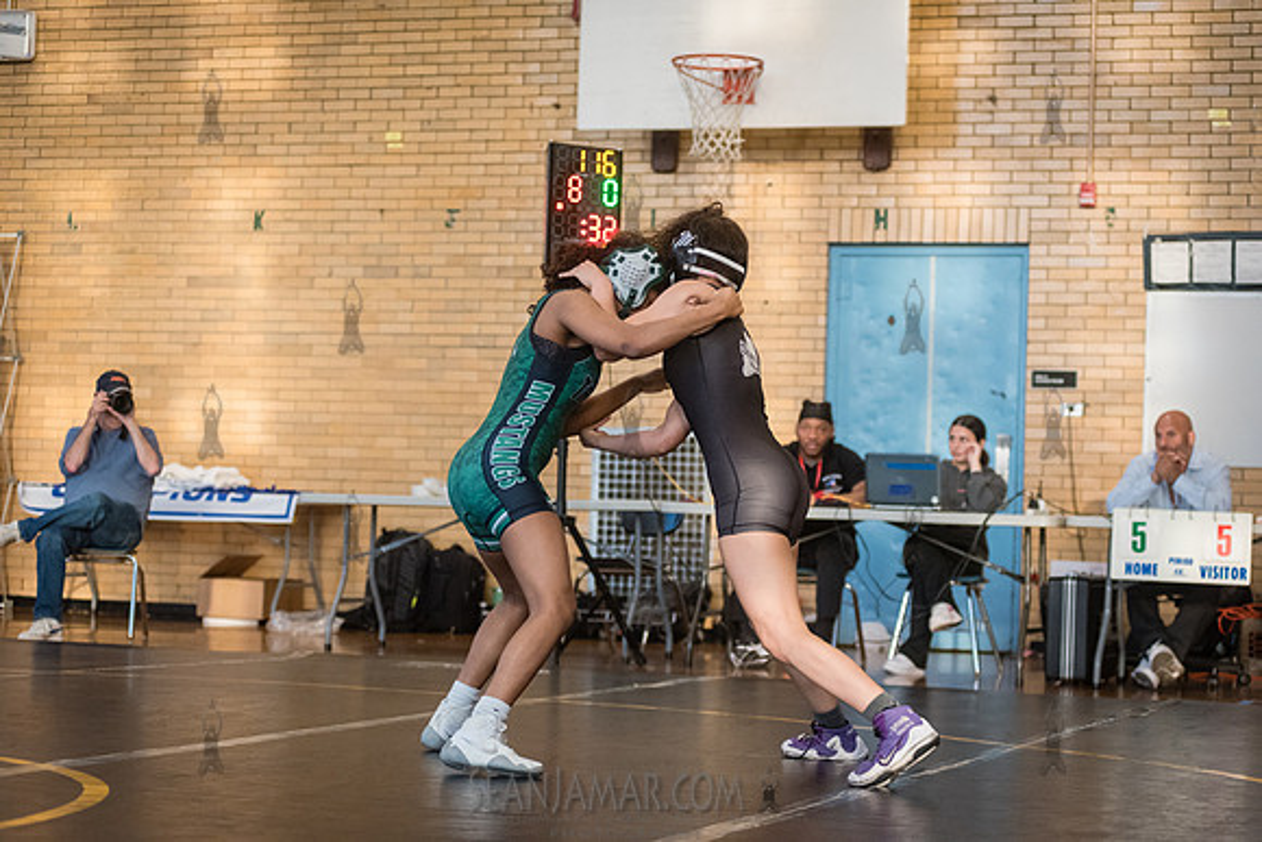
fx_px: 2805
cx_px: 631
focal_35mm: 80
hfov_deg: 25.4
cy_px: 421
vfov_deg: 17.1
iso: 4000
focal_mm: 80
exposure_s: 1/400
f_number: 3.5
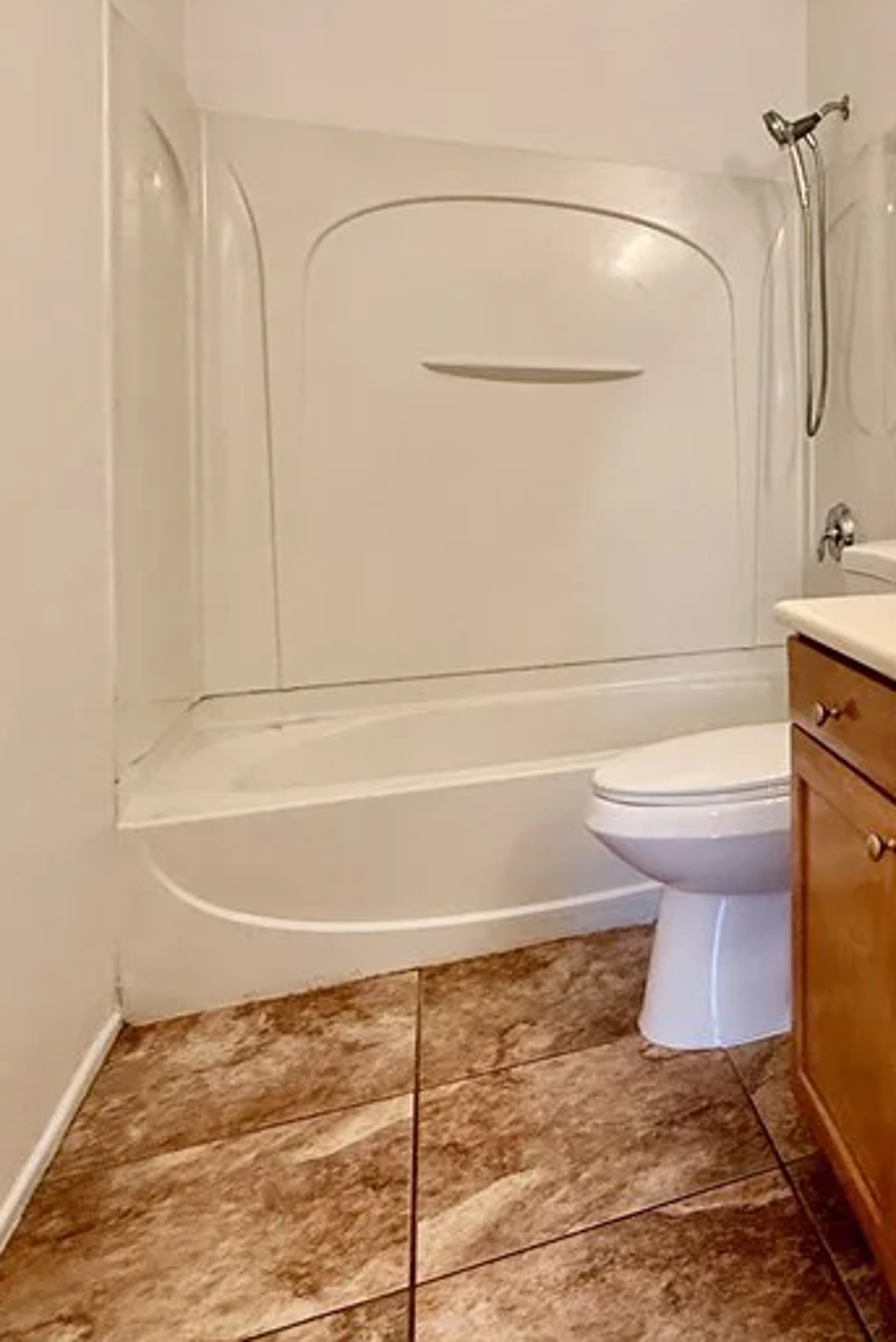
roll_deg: -0.5
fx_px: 1082
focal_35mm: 29
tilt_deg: -0.2
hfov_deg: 36.4
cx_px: 1034
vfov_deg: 62.3
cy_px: 467
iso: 200
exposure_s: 1/120
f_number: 2.2
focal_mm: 2.22
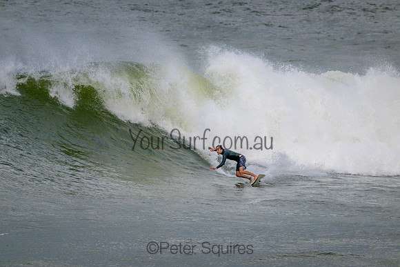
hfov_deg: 2.6
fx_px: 8891
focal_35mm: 800
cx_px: 200
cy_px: 134
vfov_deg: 1.7
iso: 500
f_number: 11
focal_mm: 800
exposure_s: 1/2000
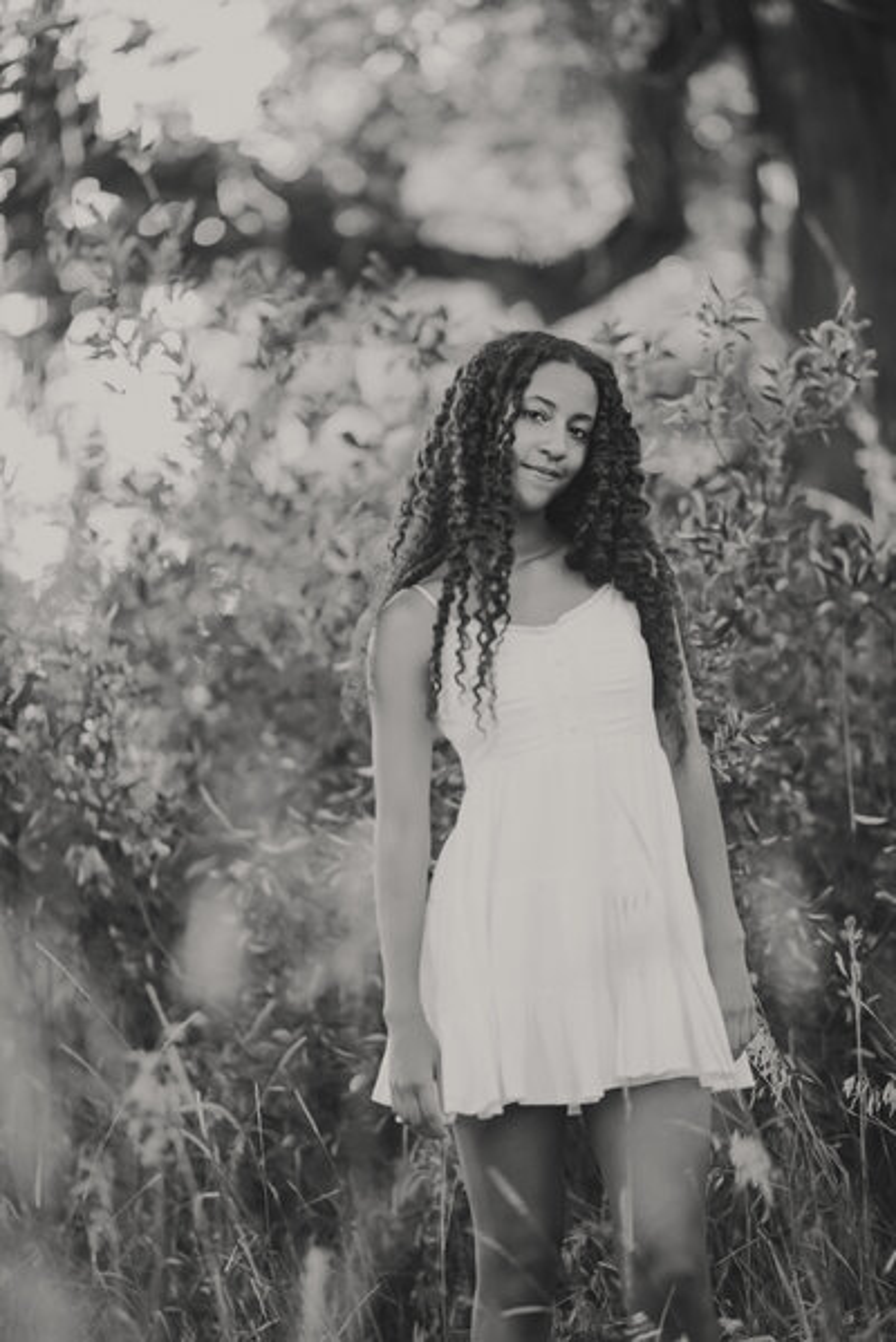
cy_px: 671
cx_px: 448
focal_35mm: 105
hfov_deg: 13.1
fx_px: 3915
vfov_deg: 19.4
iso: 400
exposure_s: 1/2000
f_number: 1.6
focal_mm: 105
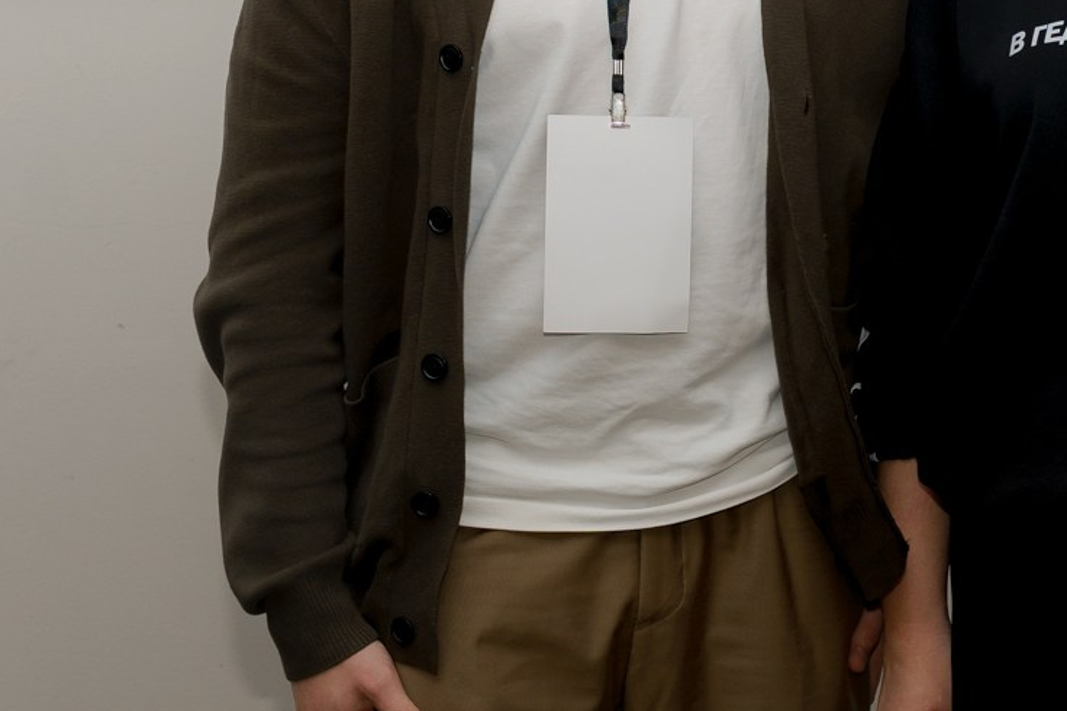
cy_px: 94
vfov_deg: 12.8
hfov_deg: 19.0
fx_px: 3140
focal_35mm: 106
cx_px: 893
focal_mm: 39
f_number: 5
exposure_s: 1/125
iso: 400
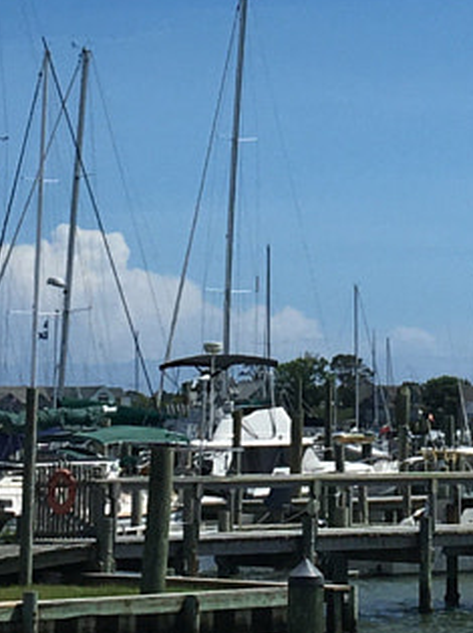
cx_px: 419
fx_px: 2700
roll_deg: +0.2
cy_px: -369
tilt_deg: +15.4
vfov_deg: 12.6
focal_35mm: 148
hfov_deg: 10.0
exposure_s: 1/3077
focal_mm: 4.15
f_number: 2.2
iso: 25
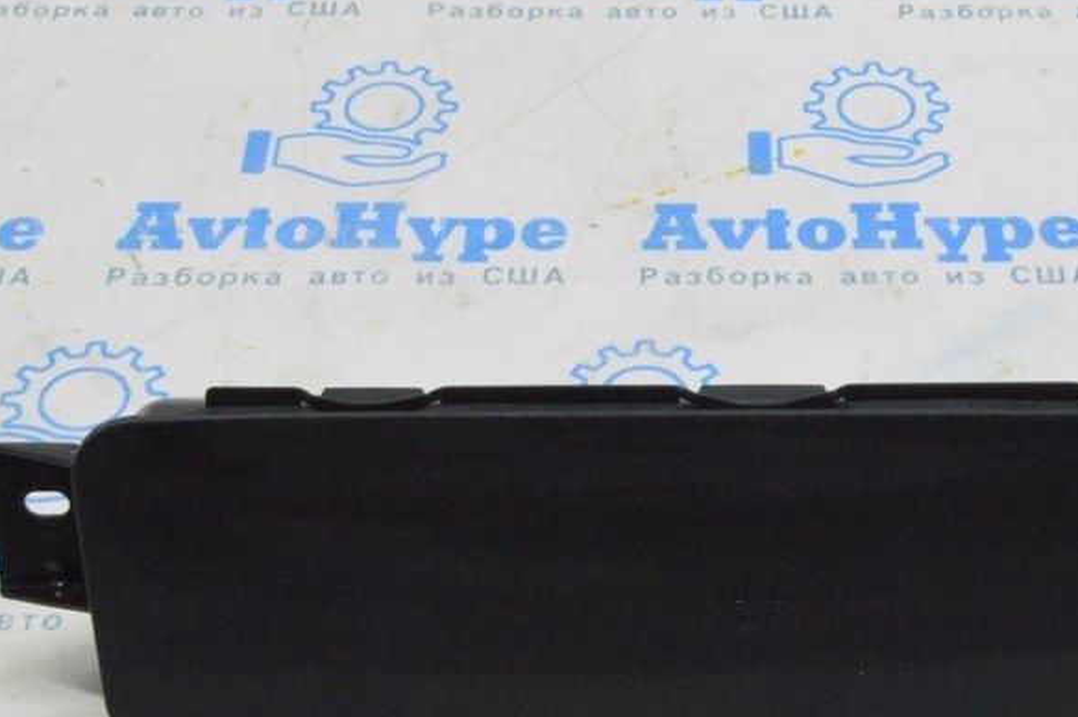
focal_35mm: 79
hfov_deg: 25.5
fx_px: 2364
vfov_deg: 17.2
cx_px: 766
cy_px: 446
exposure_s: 1/20
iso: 6400
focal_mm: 30
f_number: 20
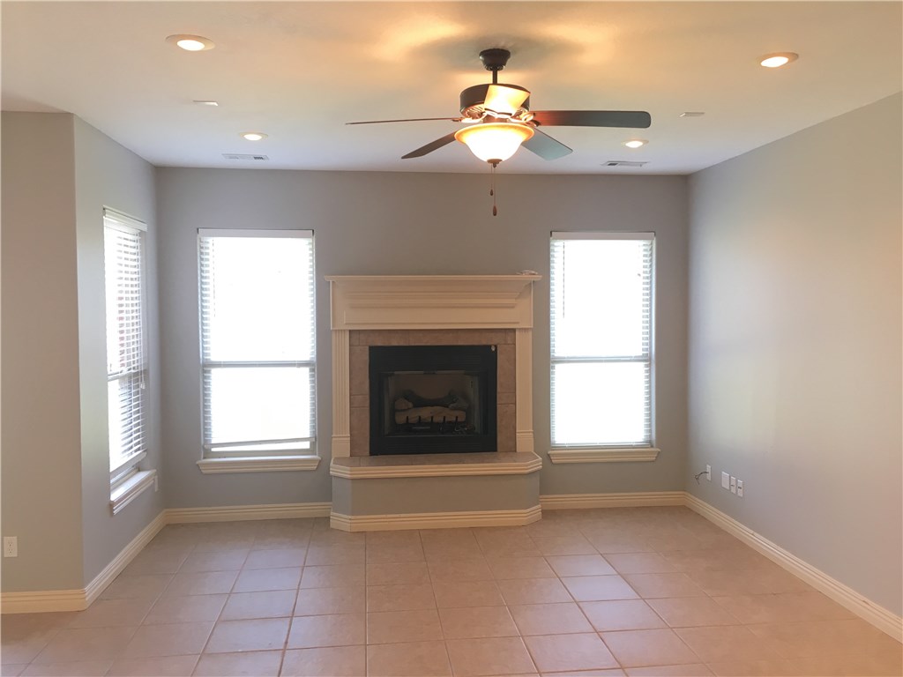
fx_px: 756
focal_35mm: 29
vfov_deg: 48.2
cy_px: 338
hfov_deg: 61.7
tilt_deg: -2.2
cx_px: 452
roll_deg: +1.4
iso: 50
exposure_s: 1/30
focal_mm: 4.15
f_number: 2.2
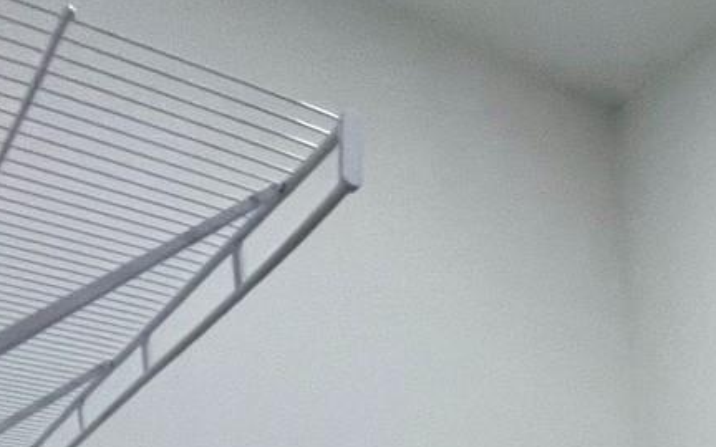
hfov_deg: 28.9
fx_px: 995
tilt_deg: -4.5
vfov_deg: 18.8
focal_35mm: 51
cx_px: 1014
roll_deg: +1.7
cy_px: 829
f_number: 1.8
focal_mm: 1.57
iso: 125
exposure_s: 1/120
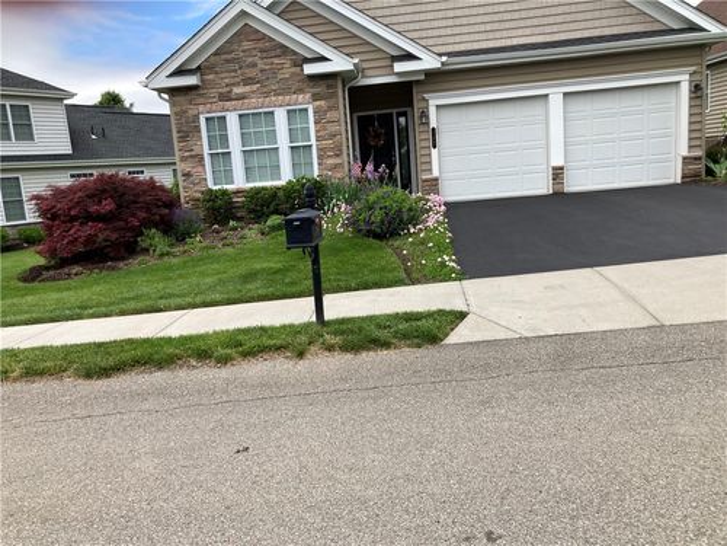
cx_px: 364
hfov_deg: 63.4
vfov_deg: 49.7
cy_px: 273
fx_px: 588
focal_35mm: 28
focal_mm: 3.99
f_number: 1.8
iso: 20
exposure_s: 1/1517
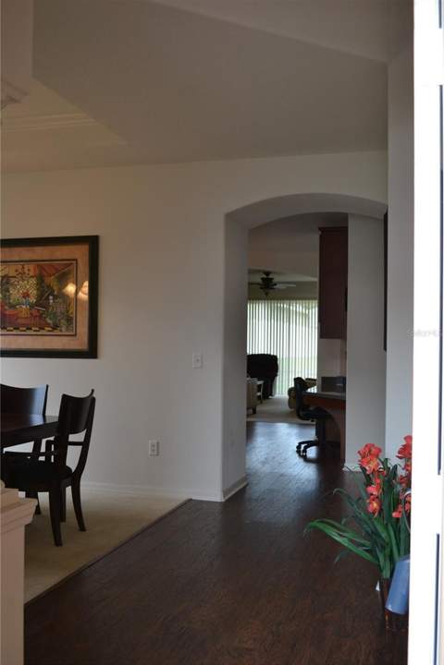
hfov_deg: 36.9
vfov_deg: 53.1
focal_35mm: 36
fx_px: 666
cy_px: 332
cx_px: 222
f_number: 4.2
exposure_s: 1/80
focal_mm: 24
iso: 400
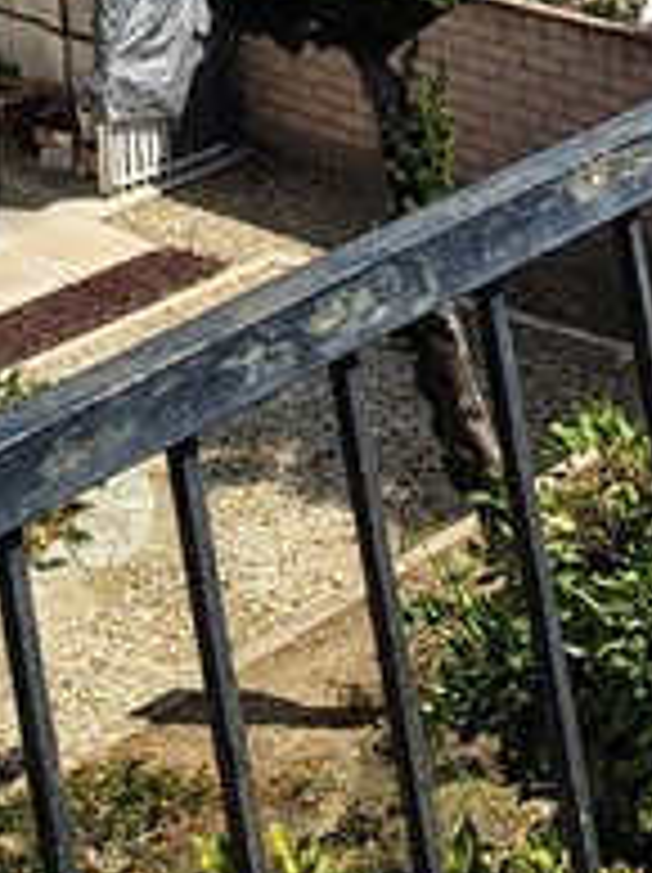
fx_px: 3196
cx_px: 202
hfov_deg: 11.6
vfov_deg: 13.8
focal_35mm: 127
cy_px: -716
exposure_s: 1/1648
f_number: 1.8
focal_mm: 5.56
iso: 100
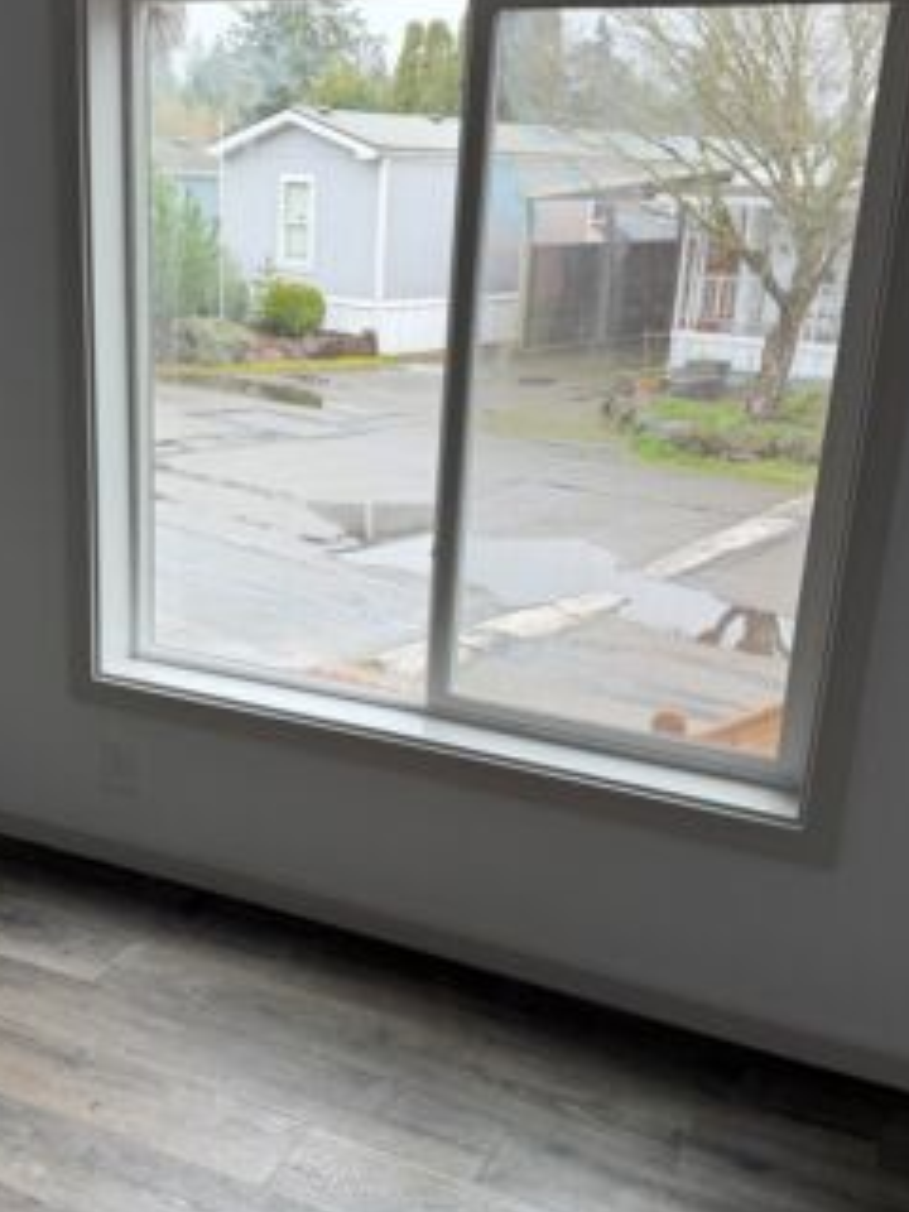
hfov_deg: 35.6
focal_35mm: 40
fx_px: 1401
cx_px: 307
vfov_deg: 46.7
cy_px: 661
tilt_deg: -13.7
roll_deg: -4.0
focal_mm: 6.76
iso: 80
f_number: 1.78
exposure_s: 1/120
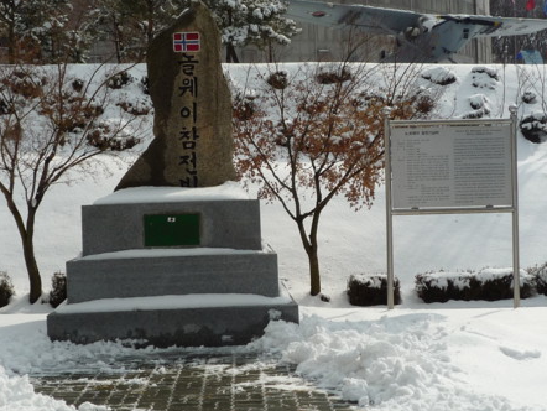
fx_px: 870
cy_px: 207
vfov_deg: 26.6
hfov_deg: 34.9
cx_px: 274
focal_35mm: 55
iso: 100
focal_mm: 5.3
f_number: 5.6
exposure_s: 1/800
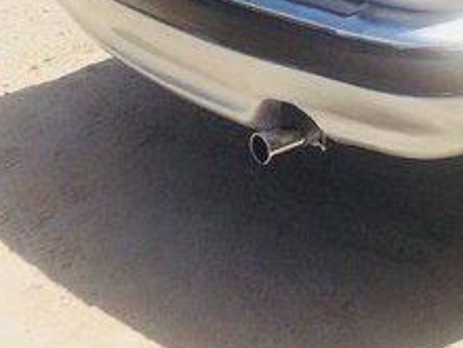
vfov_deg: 16.4
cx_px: 633
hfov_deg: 20.2
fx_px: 1164
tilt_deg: -19.3
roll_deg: -3.6
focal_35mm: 87
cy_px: -47
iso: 32
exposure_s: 1/2053
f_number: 2.2
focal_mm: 4.15
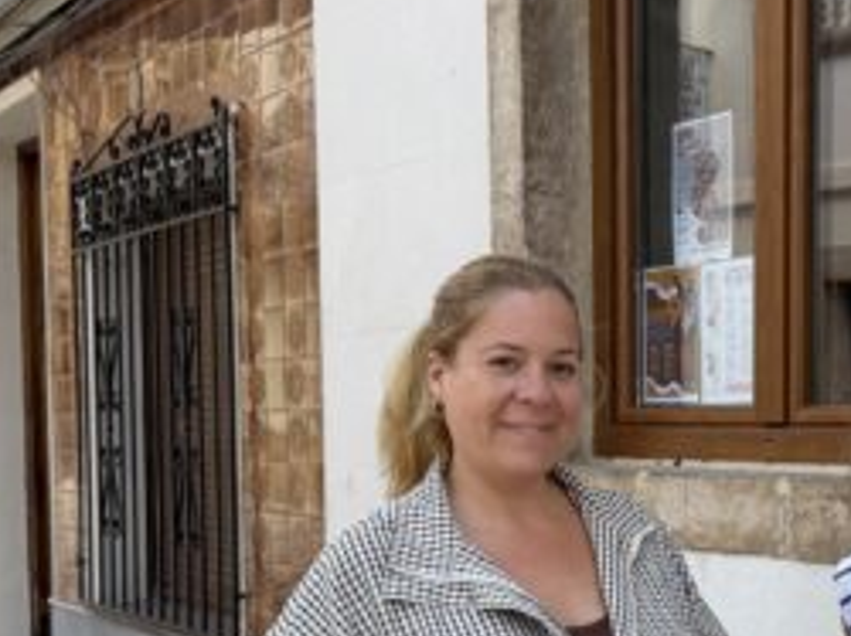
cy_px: 537
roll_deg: -0.5
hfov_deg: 30.1
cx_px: 800
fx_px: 1498
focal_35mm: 61
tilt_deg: -4.1
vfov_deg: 23.5
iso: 80
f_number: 1.78
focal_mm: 6.76
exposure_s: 1/539
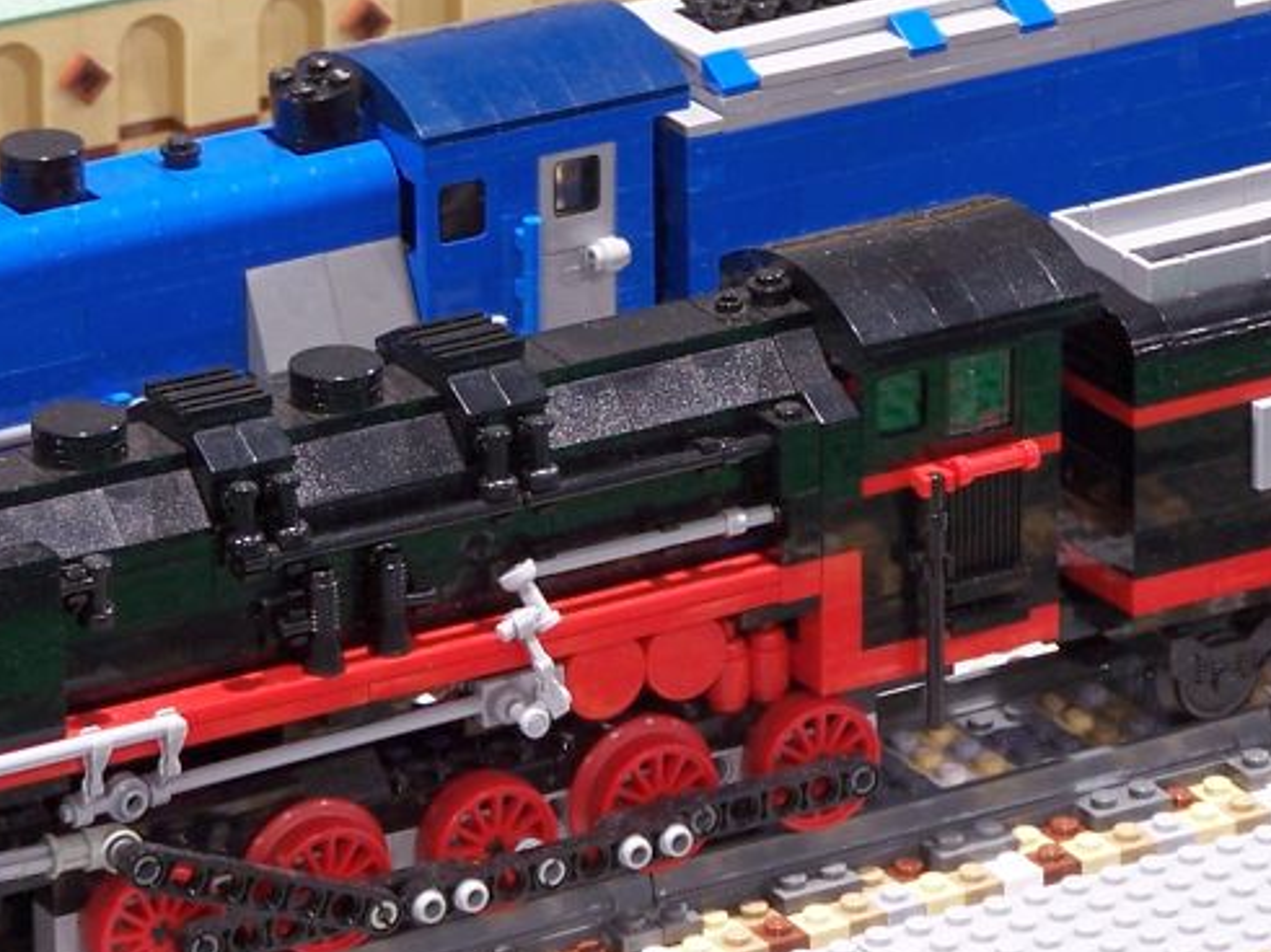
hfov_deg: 8.1
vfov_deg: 6.1
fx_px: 8957
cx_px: 598
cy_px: 432
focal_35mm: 244
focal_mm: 19.4
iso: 80
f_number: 3.2
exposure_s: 1/2
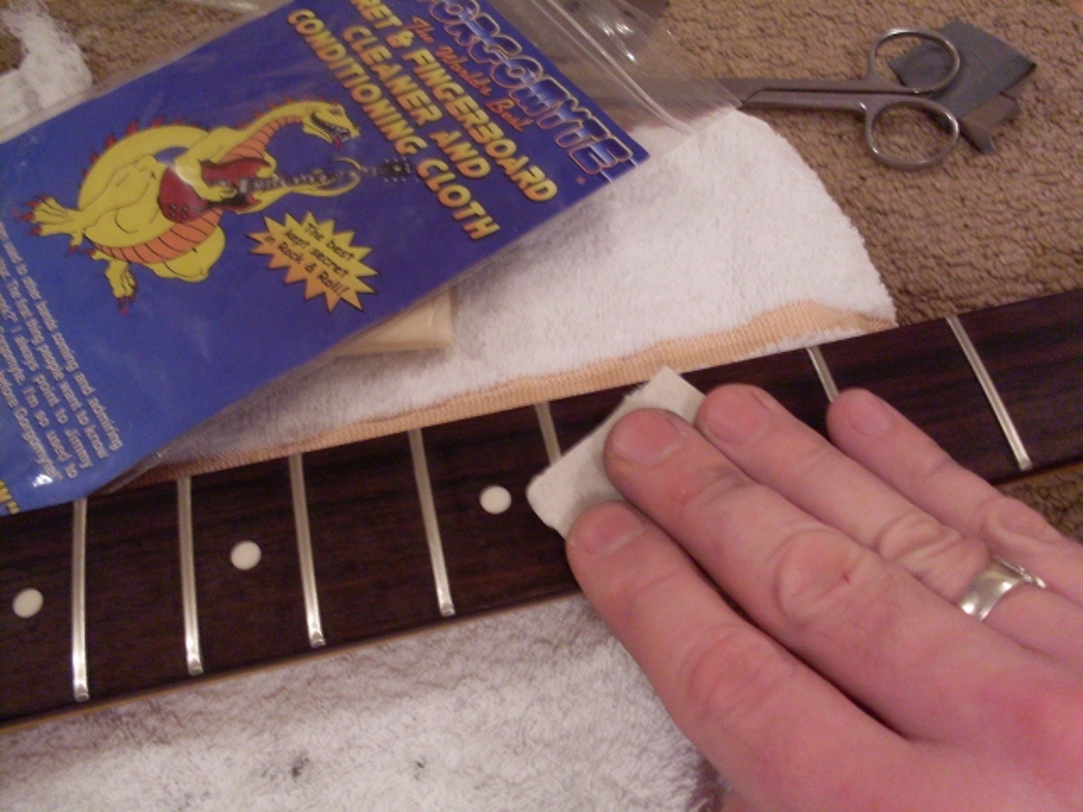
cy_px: 406
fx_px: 1189
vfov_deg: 37.7
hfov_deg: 49.0
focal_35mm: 38
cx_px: 542
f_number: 2.8
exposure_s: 1/15
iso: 200
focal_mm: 6.3
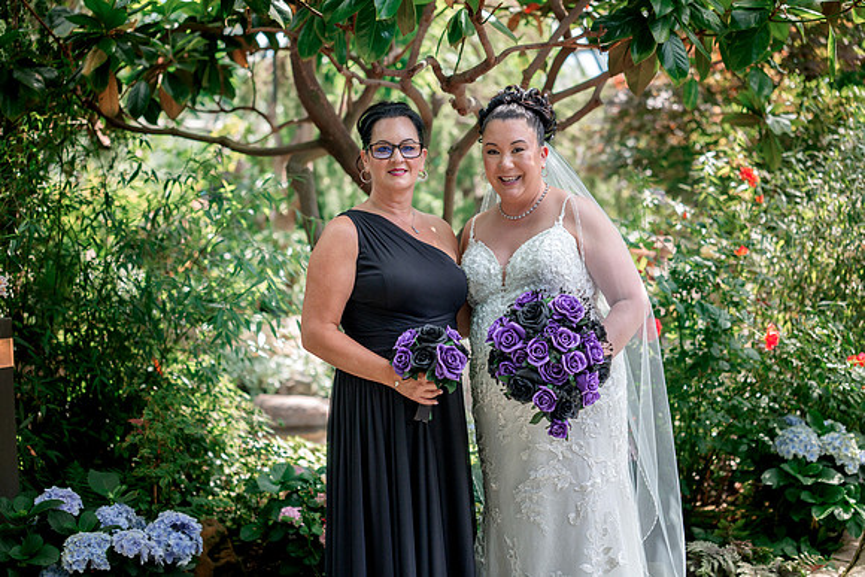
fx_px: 1202
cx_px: 432
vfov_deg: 27.0
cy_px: 288
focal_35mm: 50
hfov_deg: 39.6
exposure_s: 1/1000
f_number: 2
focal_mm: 50
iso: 320
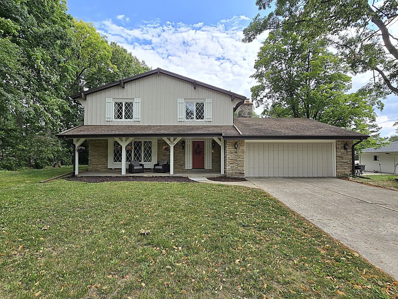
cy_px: 150
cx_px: 199
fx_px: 149
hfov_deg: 106.2
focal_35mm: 13
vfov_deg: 89.9
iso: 50
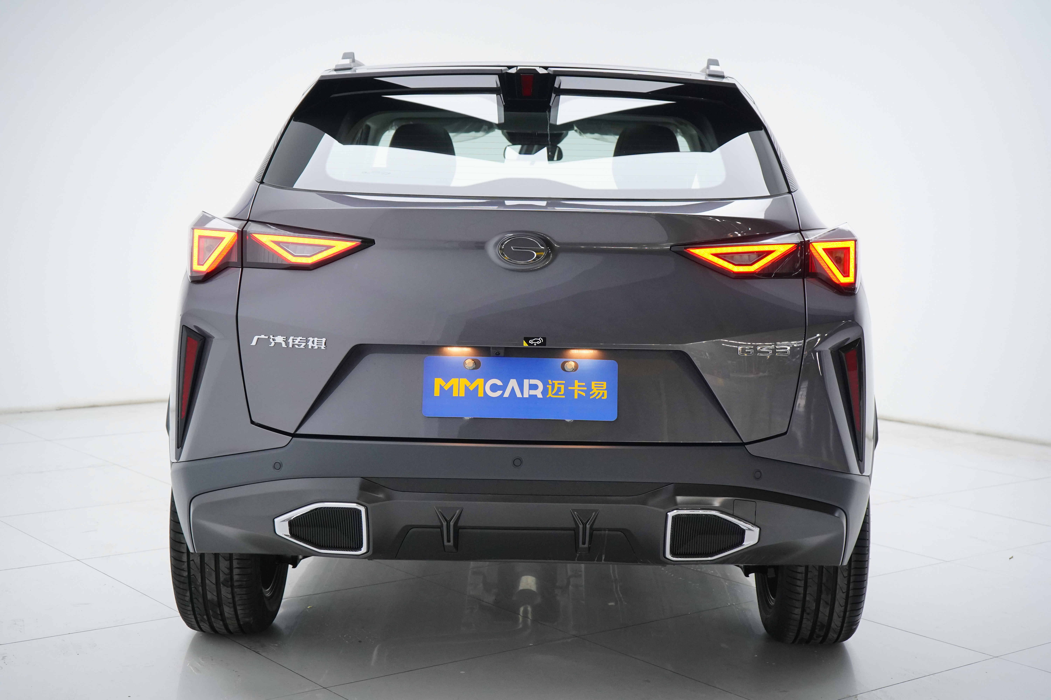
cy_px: 350
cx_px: 526
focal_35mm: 53
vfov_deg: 25.5
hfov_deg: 37.5
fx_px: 1547
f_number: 5.6
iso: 2500
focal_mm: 53
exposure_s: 1/250
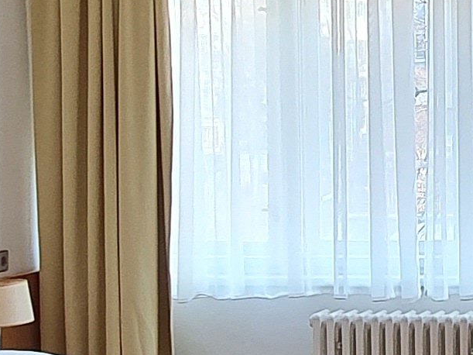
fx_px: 1339
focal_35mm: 98
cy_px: 109
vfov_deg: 15.0
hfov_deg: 19.0
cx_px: 560
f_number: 2.2
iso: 64
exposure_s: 1/50
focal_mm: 1.8
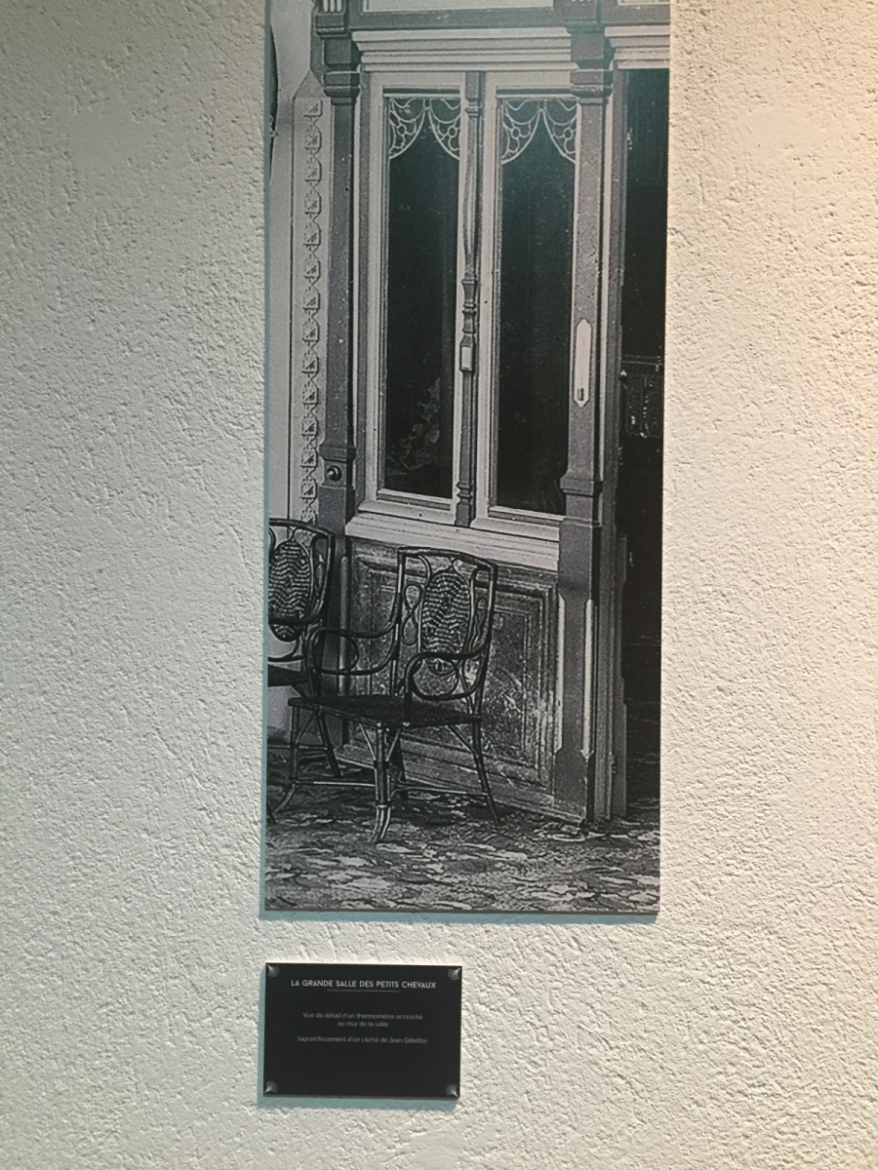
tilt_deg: -0.1
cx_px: 439
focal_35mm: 29
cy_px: 585
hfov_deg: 48.2
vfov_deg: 61.7
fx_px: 981
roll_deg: -1.1
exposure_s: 1/33
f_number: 2.2
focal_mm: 4.15
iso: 200
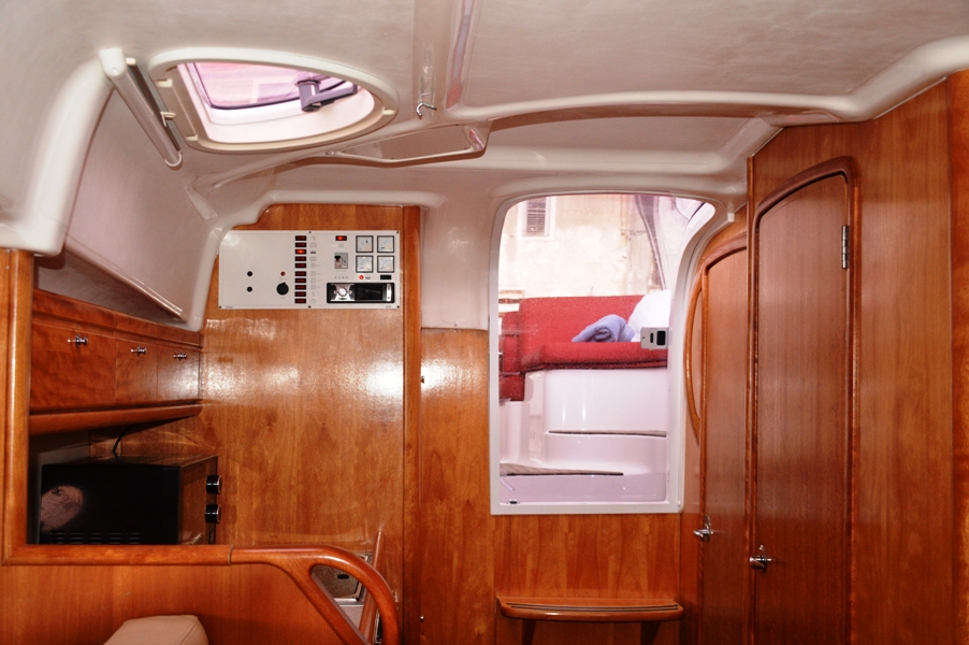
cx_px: 484
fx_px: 928
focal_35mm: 34
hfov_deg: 55.1
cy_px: 322
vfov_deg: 38.3
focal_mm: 23
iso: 720
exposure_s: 1/200
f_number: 3.8
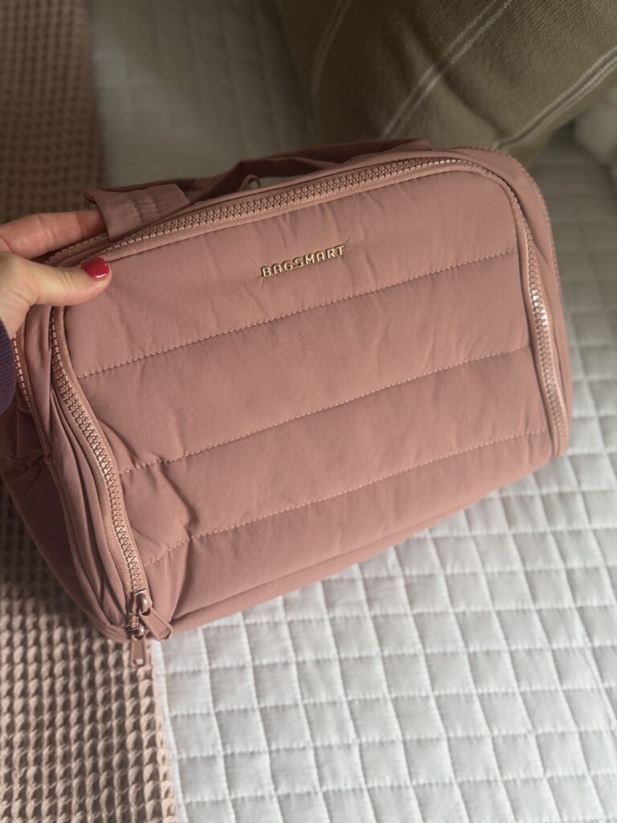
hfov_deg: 30.3
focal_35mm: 48
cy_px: 412
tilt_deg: -65.6
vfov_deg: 39.7
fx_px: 1141
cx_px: 308
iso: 100
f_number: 1.78
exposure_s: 1/70
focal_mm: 6.76
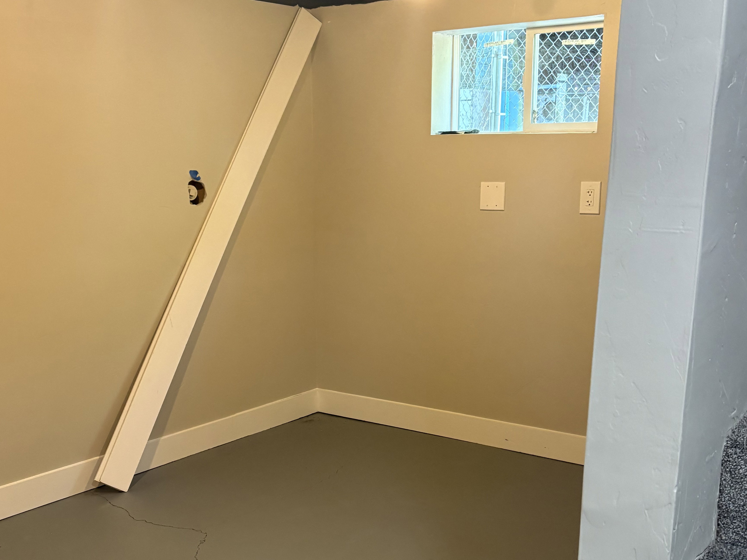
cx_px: 354
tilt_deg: -15.2
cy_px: 385
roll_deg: +0.0
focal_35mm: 43
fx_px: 928
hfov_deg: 43.8
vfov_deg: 33.2
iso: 250
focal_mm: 5.96
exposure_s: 1/60
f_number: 1.6
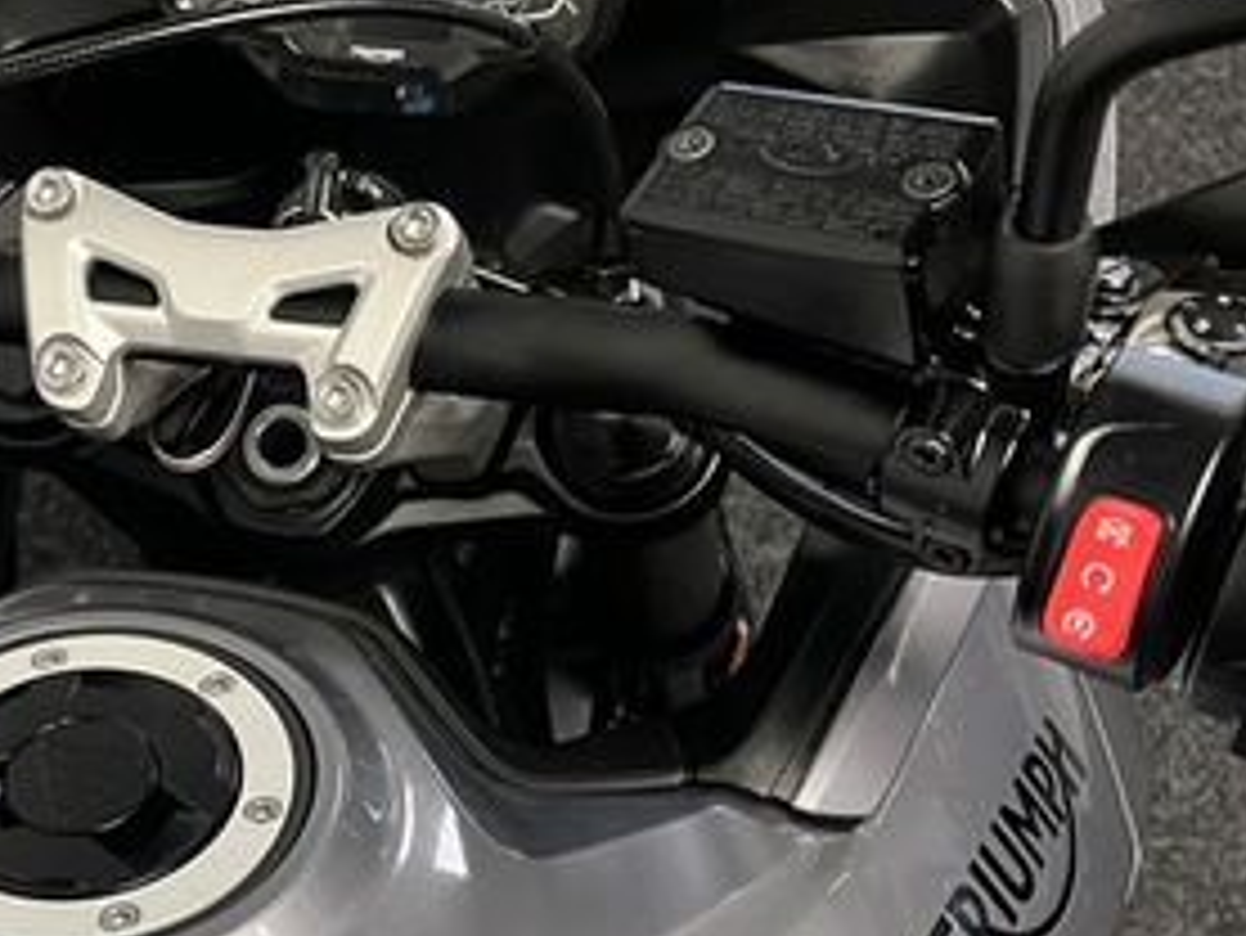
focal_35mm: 60
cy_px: 549
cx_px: 247
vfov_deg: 24.4
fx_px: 2161
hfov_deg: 31.3
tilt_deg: -55.8
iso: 160
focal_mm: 5.1
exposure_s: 1/50
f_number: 1.6
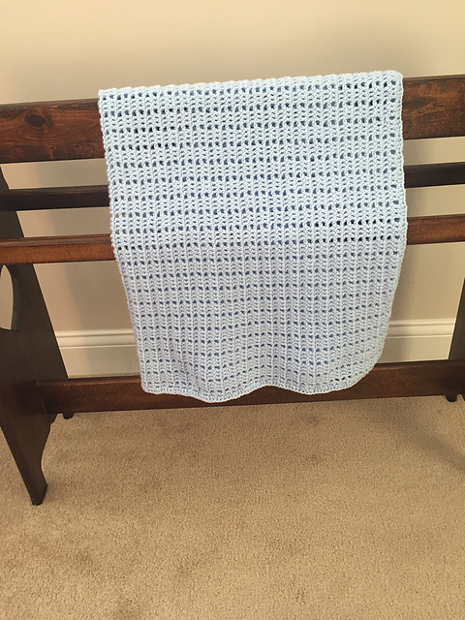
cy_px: 310
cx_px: 232
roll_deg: +4.0
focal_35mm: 29
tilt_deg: -33.1
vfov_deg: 61.7
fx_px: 519
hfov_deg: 48.2
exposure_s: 1/30
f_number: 2.2
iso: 100
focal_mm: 4.15
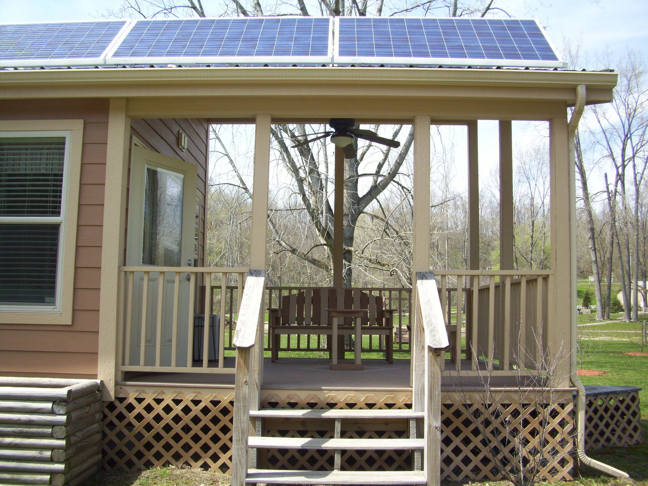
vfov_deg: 41.8
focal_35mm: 34
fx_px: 636
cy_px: 243
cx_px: 324
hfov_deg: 54.0
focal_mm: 5.7
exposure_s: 1/125
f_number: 5.6
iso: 80
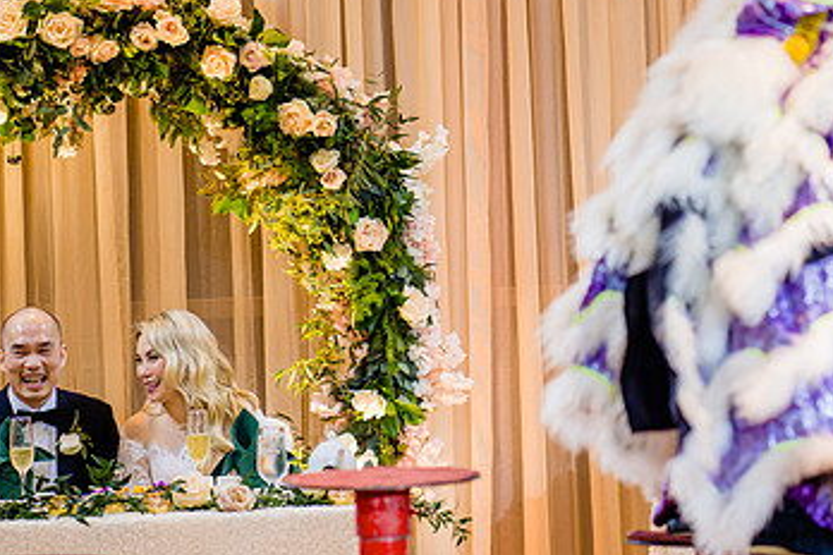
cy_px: 149
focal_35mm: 174
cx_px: 489
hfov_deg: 11.8
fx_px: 4026
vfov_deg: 7.9
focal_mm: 85
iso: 1000
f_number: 2.2
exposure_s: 1/200
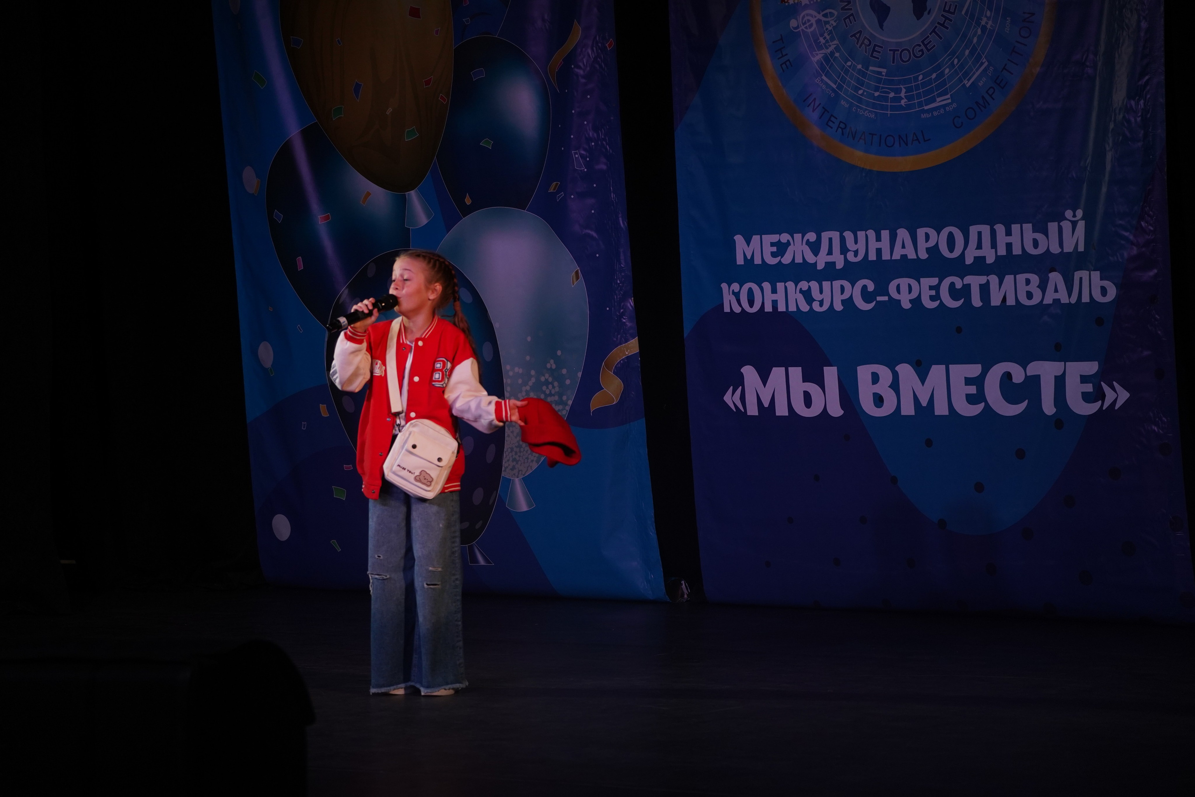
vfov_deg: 11.1
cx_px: 598
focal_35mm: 124
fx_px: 4116
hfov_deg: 16.5
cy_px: 398
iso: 1600
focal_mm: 124
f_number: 5
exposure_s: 1/400
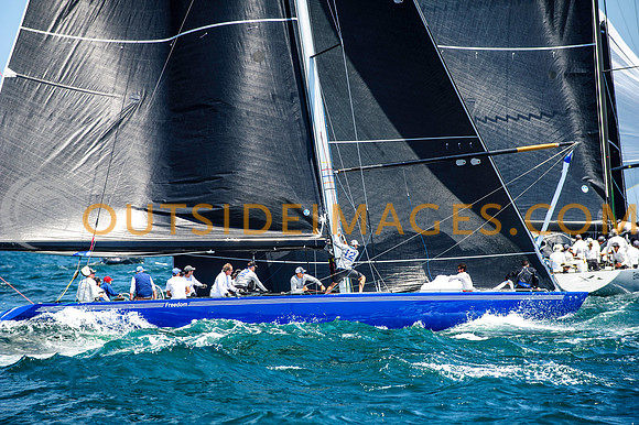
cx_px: 320
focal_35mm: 200
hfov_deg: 10.3
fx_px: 3548
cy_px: 212
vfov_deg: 6.9
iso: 320
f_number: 5
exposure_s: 1/1000
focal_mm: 200
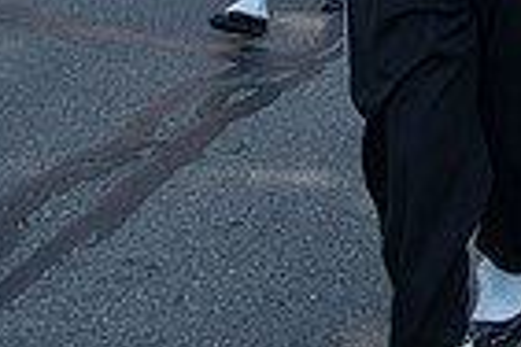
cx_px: 924
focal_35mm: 99
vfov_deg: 12.8
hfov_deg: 17.1
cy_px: -234
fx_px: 1433
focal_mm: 24
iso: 200
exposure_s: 1/500
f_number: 5.6
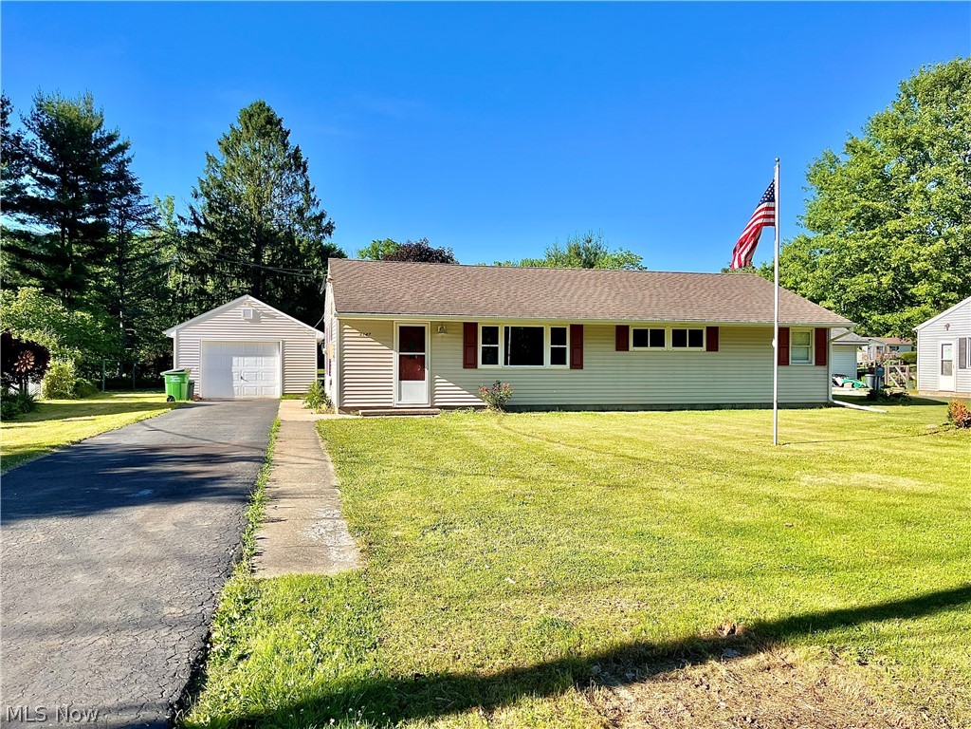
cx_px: 486
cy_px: 364
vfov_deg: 53.1
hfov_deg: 67.3
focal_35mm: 26
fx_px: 729
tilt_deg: -0.6
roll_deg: +0.1
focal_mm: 5.1
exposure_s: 1/2222
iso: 50
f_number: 1.6
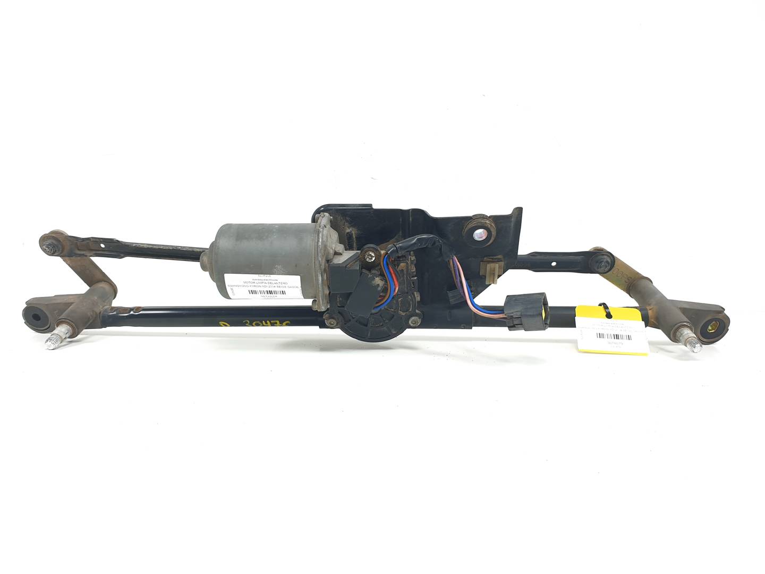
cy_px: 287
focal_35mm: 26
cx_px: 382
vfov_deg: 53.1
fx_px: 575
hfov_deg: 67.3
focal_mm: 4.3
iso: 50
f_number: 2.4
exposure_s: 1/132
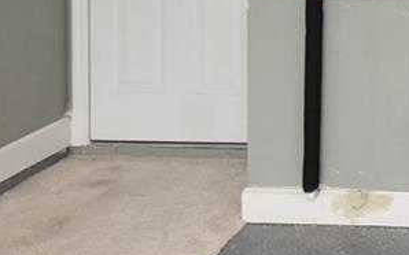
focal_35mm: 82
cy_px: -118
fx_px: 914
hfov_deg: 21.4
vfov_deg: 14.9
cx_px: 603
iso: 200
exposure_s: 1/100
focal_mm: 10
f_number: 5
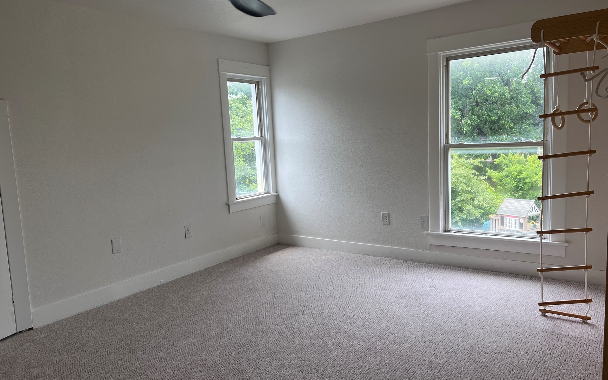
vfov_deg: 44.5
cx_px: 302
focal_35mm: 28
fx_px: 464
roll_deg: +2.9
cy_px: 183
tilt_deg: -5.9
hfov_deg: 66.5
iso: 50
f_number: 1.5
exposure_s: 1/597
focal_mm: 5.7
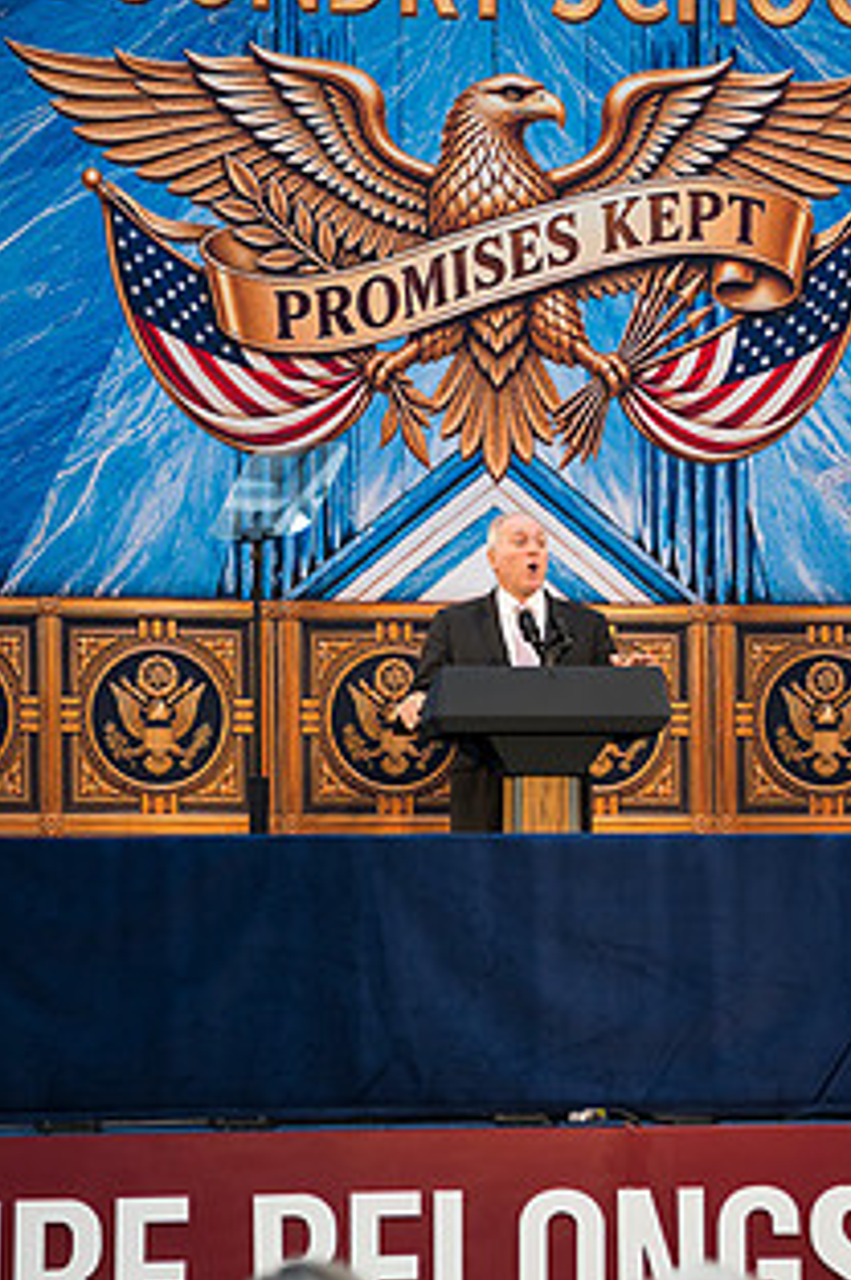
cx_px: 540
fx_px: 3838
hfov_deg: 12.6
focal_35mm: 108
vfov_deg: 18.9
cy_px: 818
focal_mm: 75
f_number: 2.8
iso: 280
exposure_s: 1/200
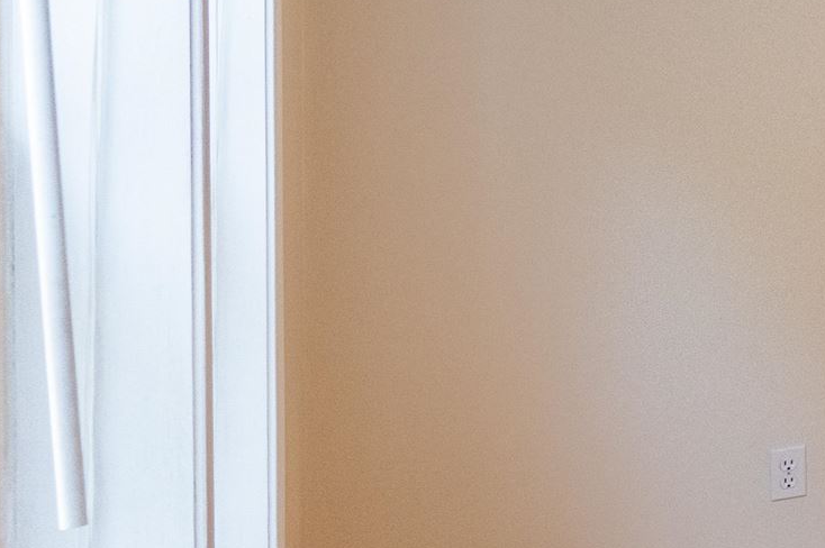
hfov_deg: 18.6
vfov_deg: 19.9
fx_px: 1534
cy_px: 72
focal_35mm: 67
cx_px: 1666
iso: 3200
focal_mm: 16
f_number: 8
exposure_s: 1/125
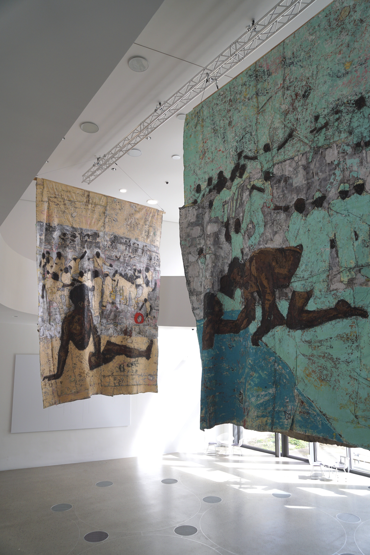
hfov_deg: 53.1
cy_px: 278
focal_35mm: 24
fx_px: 370
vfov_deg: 73.7
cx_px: 185
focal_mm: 16
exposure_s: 1/60
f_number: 4
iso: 160
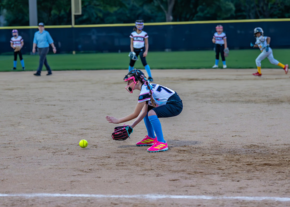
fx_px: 1088
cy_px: 128
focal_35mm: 132
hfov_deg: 15.2
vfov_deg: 10.9
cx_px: 136
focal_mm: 82
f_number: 2.8
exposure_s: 1/1000
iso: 2000
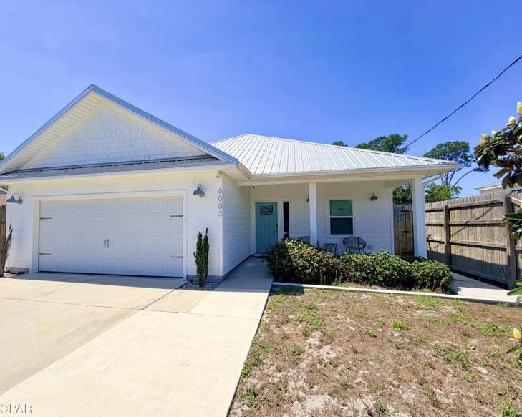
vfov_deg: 84.0
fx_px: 232
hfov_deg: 96.7
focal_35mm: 15
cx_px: 247
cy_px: 214
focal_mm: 2.22
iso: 20
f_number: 2.2
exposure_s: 1/1145
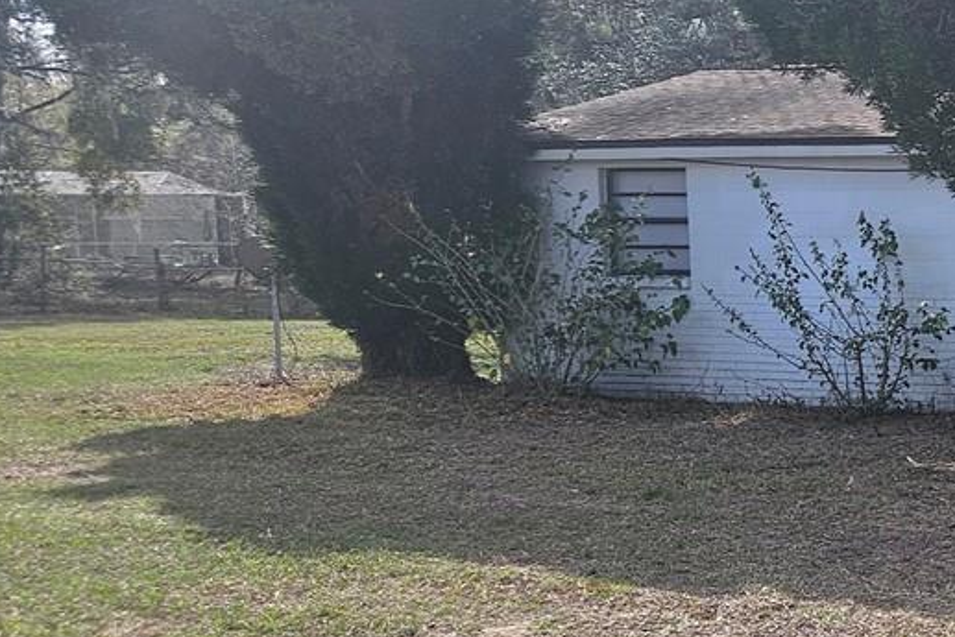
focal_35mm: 74
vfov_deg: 18.4
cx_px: 1380
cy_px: 414
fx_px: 1963
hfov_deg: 22.9
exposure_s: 1/1238
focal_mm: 5.4
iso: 25
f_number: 1.8
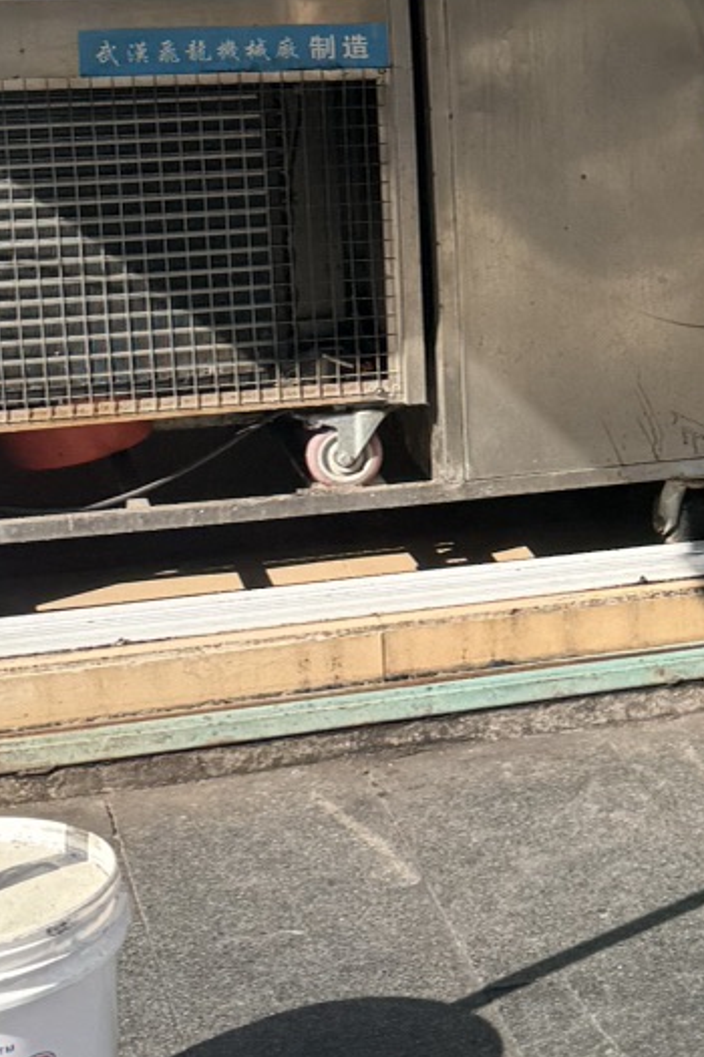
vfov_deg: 21.4
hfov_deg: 13.4
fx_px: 2790
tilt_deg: -12.0
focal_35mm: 95
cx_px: 1136
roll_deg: +0.0
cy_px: 348
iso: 80
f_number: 1.78
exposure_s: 1/2169
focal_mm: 6.76
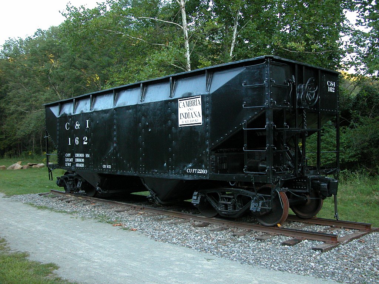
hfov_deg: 51.4
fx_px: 394
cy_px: 142
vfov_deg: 39.7
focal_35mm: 36
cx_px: 190
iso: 200
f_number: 2.8
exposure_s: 1/125
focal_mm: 9.2
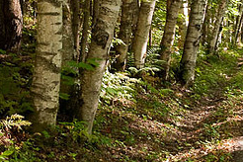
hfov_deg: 20.5
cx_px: 78
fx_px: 668
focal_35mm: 99
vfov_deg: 13.7
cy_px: 13
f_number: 16
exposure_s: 1/3
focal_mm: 42
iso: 200
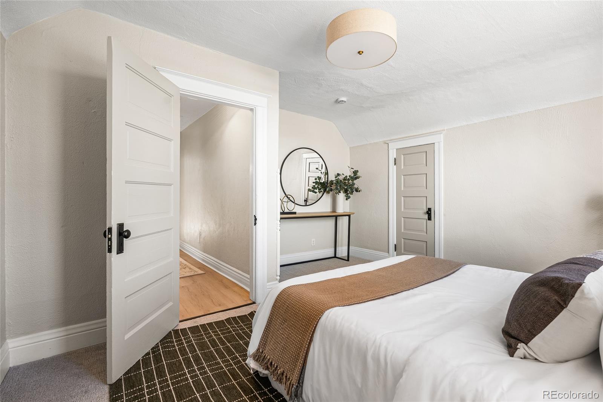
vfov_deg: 73.8
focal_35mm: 16
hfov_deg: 96.7
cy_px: 201
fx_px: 268
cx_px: 302
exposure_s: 1/125
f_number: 8
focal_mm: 16
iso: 200
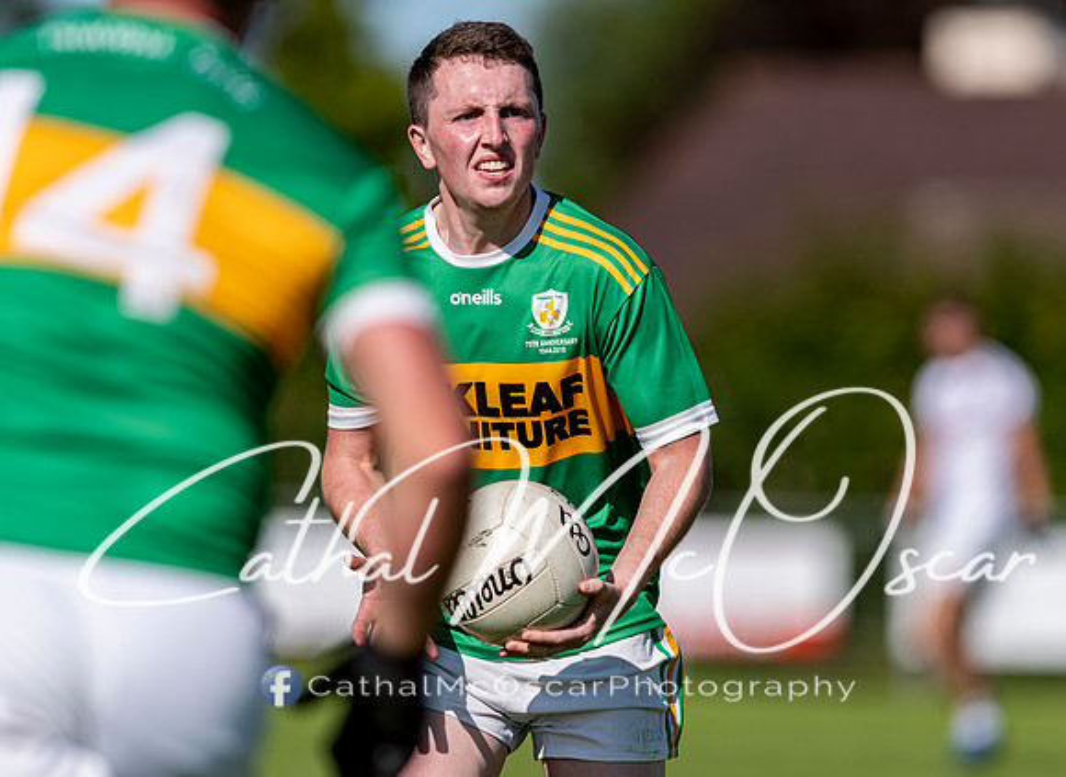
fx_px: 14856
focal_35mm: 487
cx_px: 584
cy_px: 388
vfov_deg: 3.0
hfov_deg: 4.1
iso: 100
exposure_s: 1/2500
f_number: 2.8
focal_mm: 300
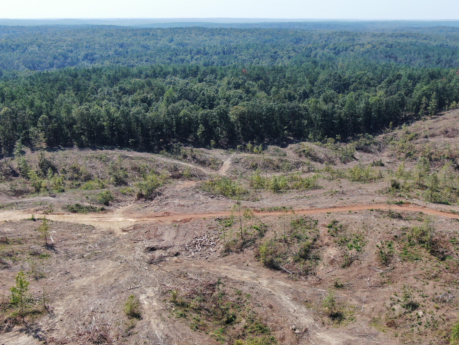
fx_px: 597
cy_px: 189
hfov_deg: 41.9
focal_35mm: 45
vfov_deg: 32.2
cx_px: 276
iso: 100
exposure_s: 1/640
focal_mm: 6.21
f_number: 3.3
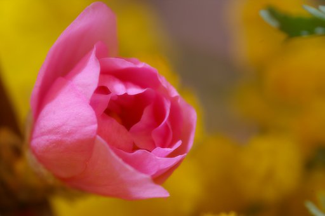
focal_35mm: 135
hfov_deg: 15.2
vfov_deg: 10.1
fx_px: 1217
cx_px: 162
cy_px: 108
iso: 200
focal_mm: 90
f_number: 5.6
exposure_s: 3
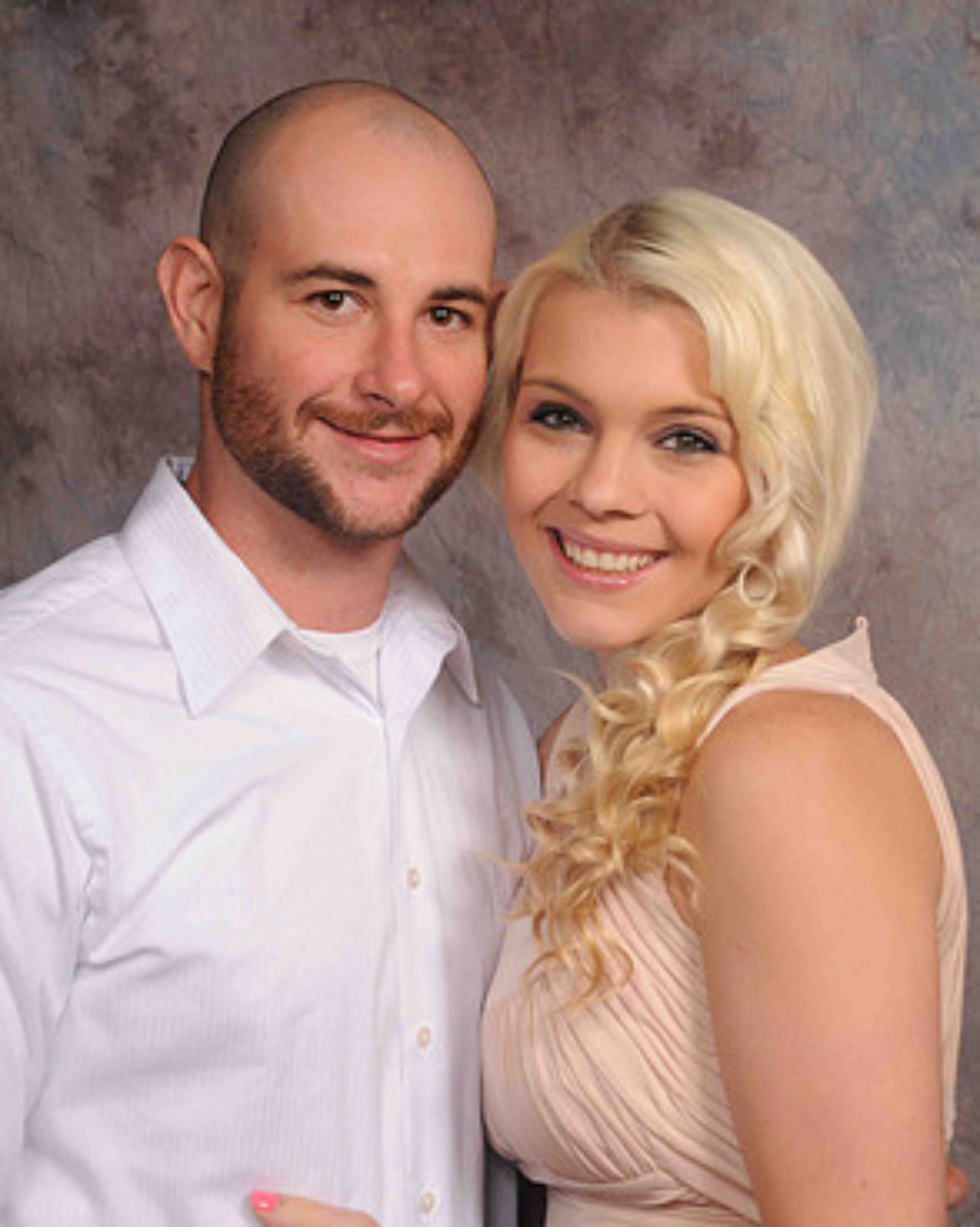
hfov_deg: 17.8
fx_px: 3121
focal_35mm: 86
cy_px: 670
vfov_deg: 22.2
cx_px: 488
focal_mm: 50
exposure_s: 1/125
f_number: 5.6
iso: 200
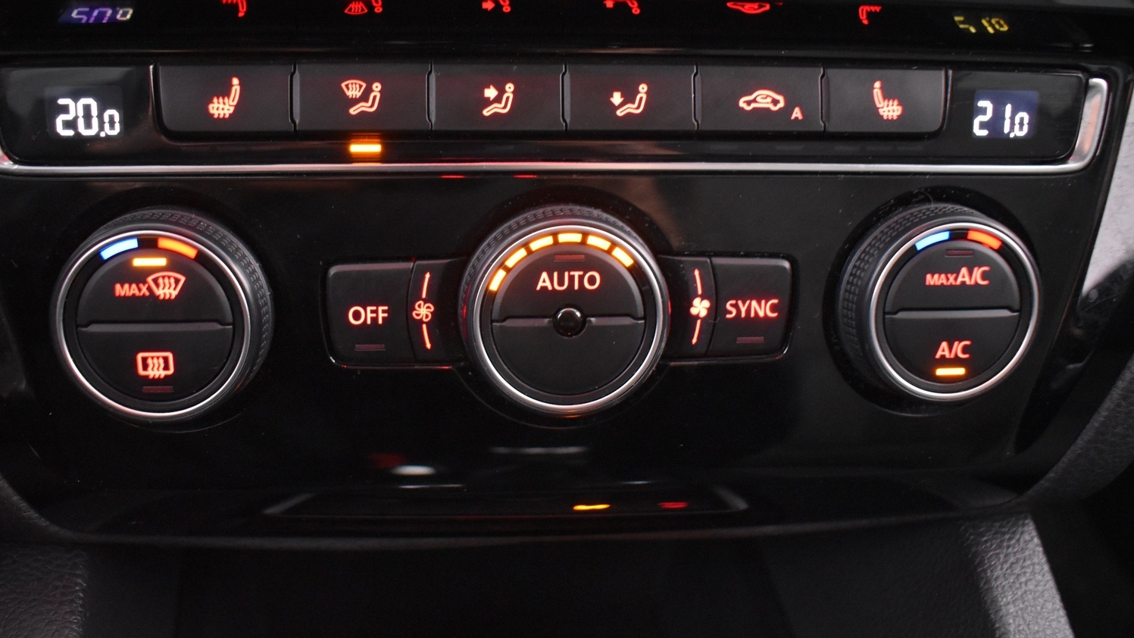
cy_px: 285
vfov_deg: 34.6
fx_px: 1022
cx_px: 525
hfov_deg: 58.0
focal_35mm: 34
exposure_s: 1/6
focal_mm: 20
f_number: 3.8
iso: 3200
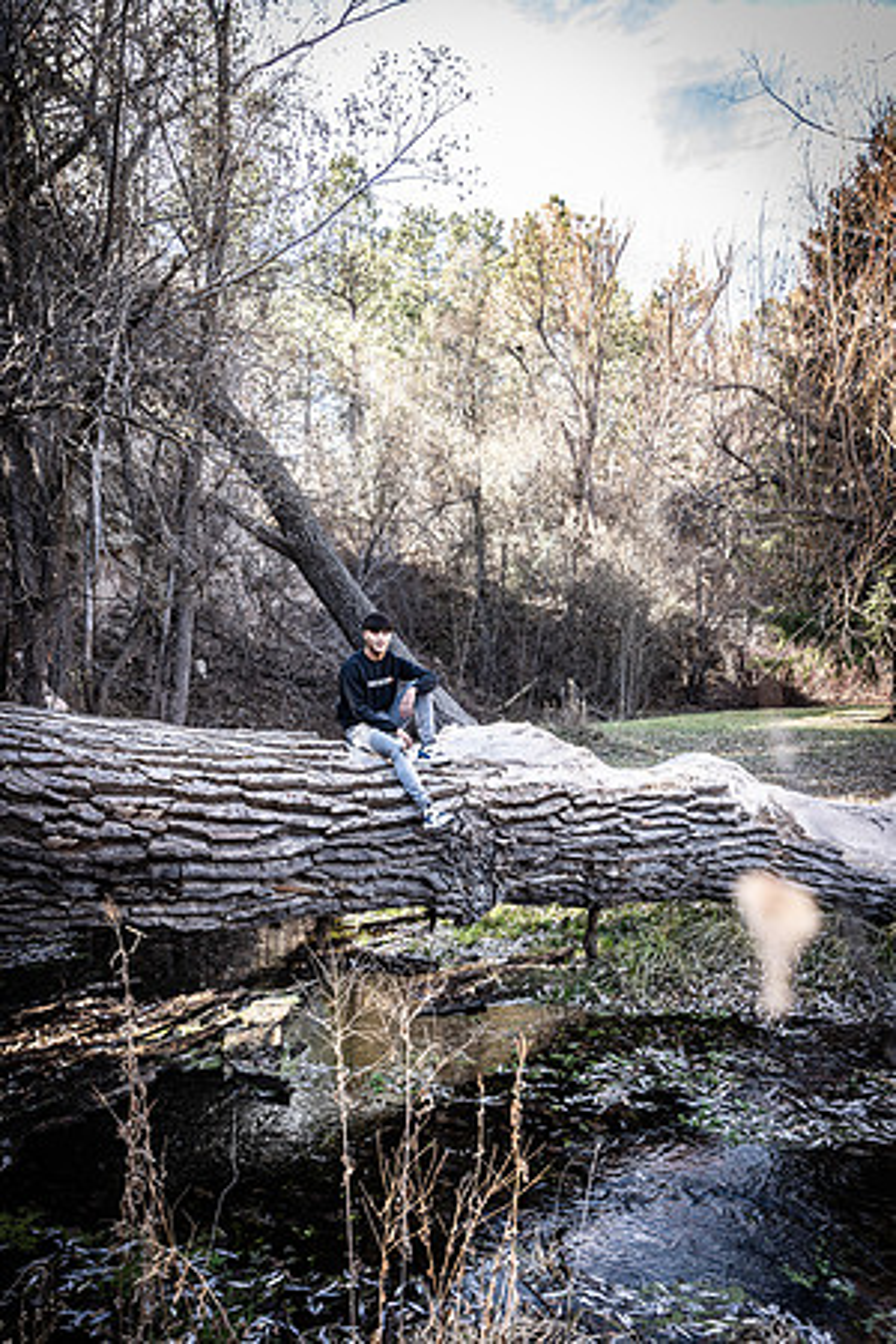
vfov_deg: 63.7
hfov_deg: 45.0
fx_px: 1083
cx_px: 448
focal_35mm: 29
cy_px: 672
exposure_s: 1/125
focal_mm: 29
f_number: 3.2
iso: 125
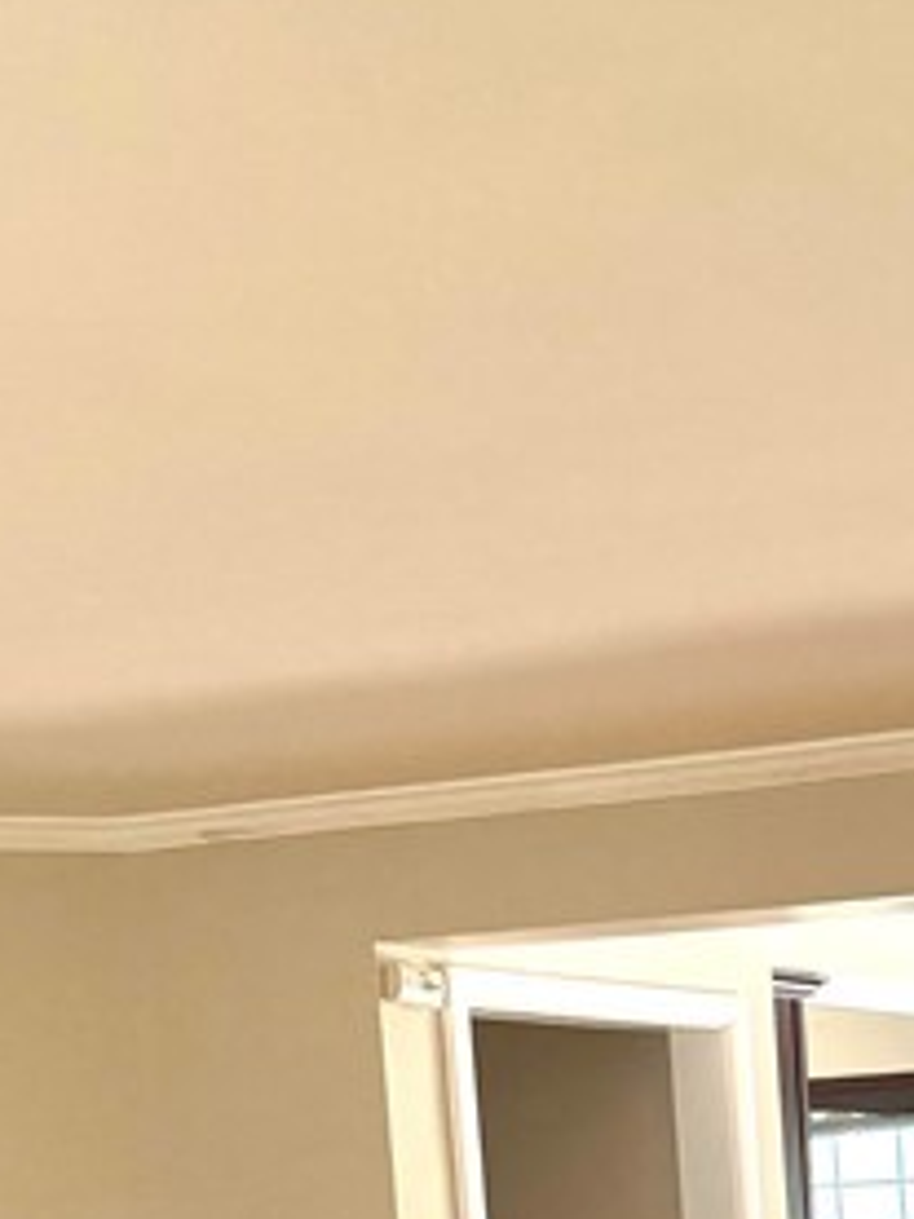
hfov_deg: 15.5
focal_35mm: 89
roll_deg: +1.7
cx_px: 1303
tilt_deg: -6.7
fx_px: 3133
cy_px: 1634
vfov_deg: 20.0
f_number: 1.78
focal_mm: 6.76
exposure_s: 1/118
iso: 200
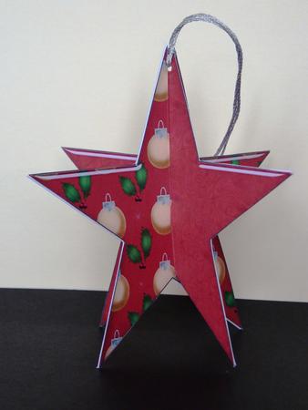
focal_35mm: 90
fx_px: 1067
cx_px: 154
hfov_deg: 16.4
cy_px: 205
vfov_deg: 21.8
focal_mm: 14.7
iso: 250
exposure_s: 1/40
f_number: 4.3
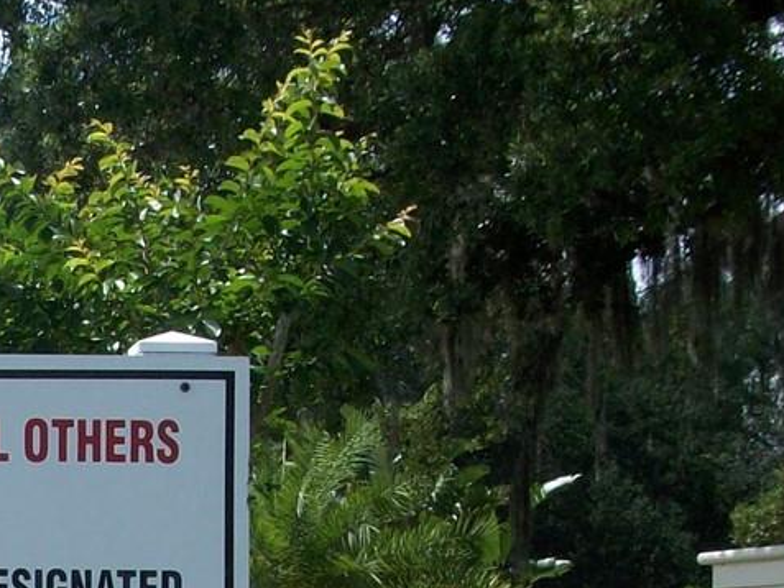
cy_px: 787
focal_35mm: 114
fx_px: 2583
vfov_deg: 12.6
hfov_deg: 16.9
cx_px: -15
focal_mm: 5.7
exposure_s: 1/306
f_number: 5.5
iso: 64
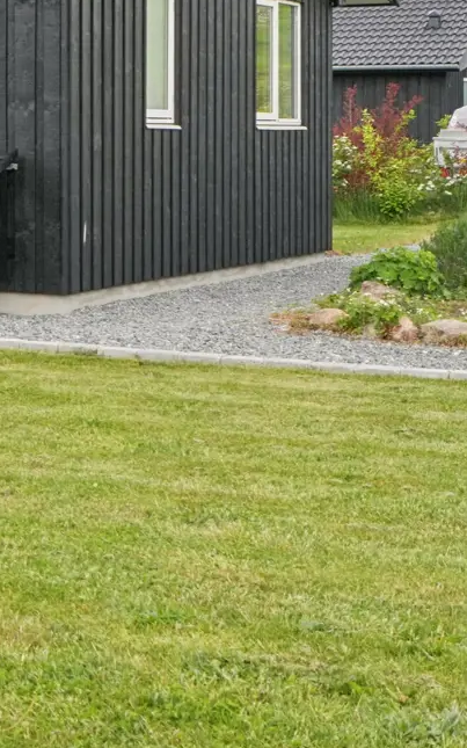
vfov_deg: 22.3
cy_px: 100
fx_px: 1854
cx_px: -570
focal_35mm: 91
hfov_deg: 12.1
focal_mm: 20
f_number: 8
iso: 200
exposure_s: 1/160
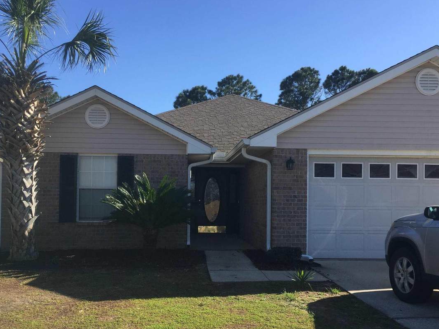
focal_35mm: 35
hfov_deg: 52.6
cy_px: 190
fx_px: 444
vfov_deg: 40.6
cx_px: 211
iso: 32
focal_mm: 4.15
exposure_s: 1/1319
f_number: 2.2
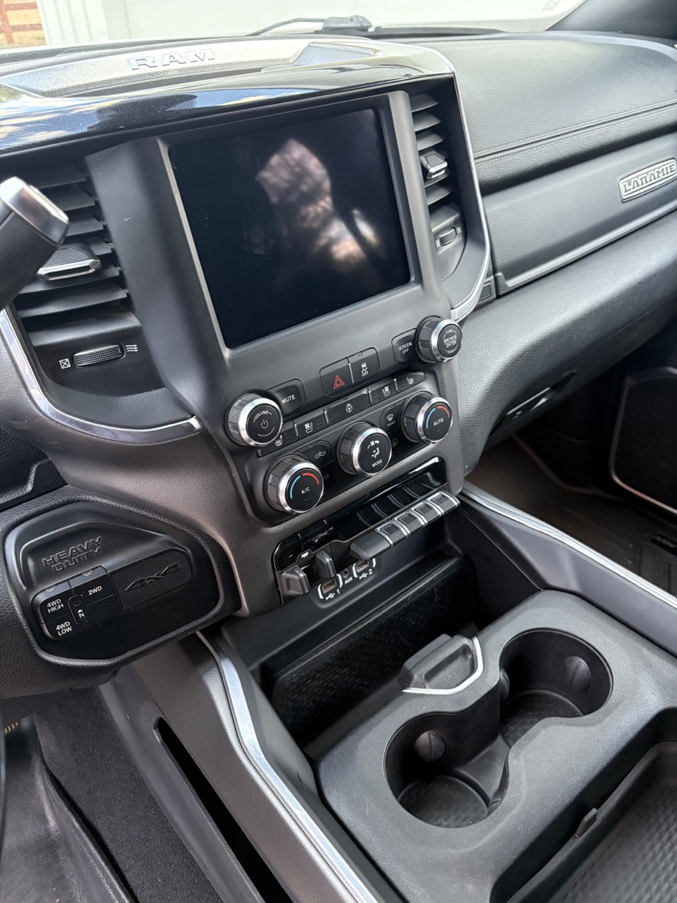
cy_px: 452
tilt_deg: -31.4
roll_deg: +3.9
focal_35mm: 26
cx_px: 338
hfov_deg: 53.1
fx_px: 678
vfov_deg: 67.3
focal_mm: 5.96
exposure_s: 1/60
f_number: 1.6
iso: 400
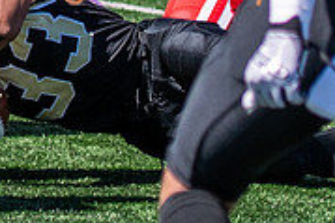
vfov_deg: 1.6
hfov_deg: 2.4
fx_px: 8032
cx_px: -337
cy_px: -274
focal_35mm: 864
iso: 160
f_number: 2.8
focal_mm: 86
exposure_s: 1/4000
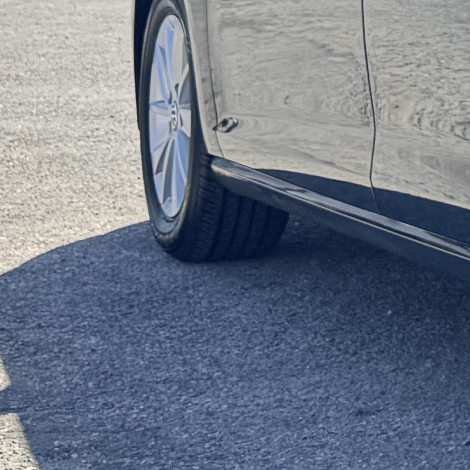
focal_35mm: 158
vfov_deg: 10.8
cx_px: 1279
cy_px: -108
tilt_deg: -3.0
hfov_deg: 9.4
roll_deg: -0.6
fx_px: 2427
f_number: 1.78
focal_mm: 6.76
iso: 80
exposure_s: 1/1059
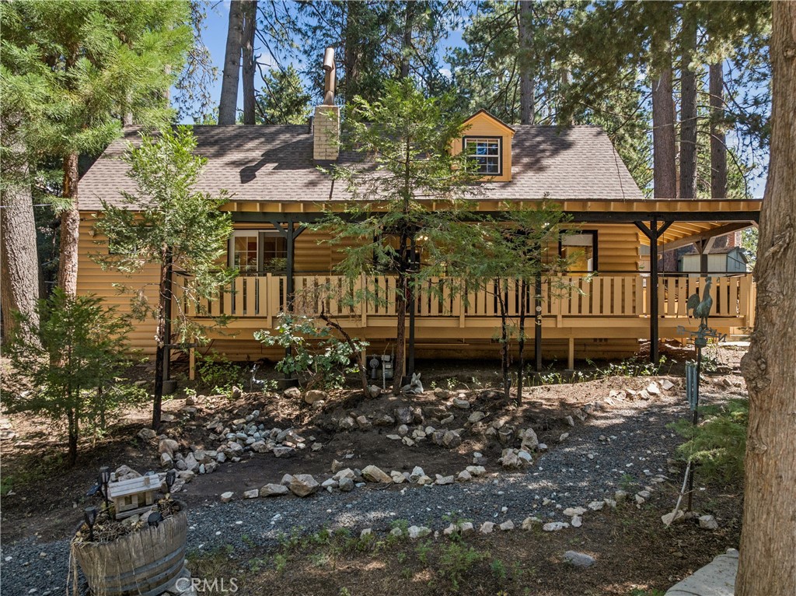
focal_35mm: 24
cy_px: 298
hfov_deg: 71.6
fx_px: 551
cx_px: 398
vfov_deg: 56.7
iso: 120
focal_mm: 12.3
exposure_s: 1/15
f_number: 2.8
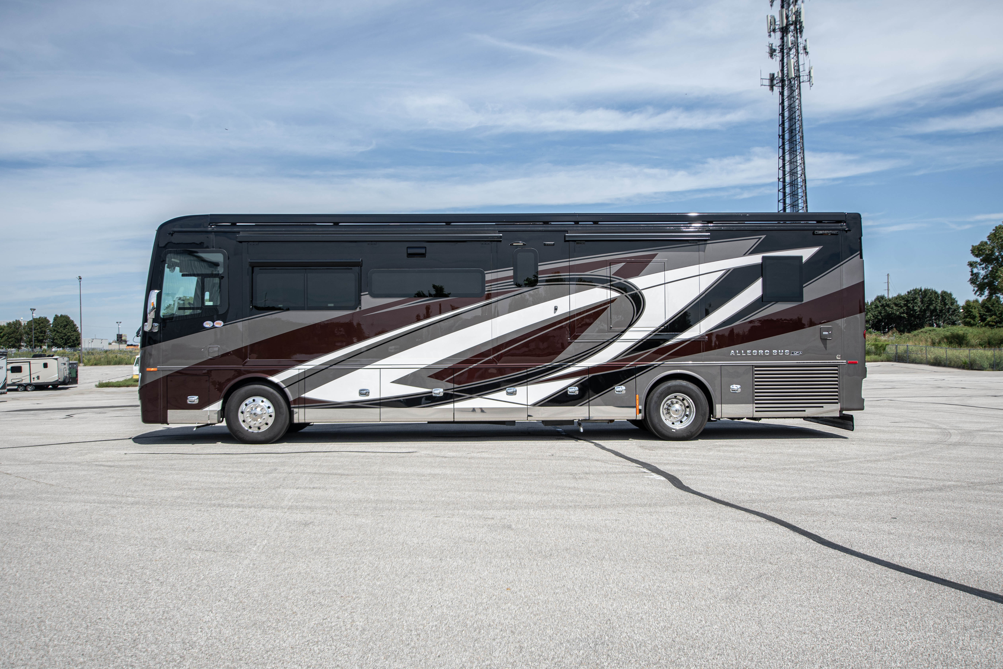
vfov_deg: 43.6
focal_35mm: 30
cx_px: 502
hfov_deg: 61.9
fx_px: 836
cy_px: 334
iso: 100
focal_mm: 20
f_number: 4
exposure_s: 1/500
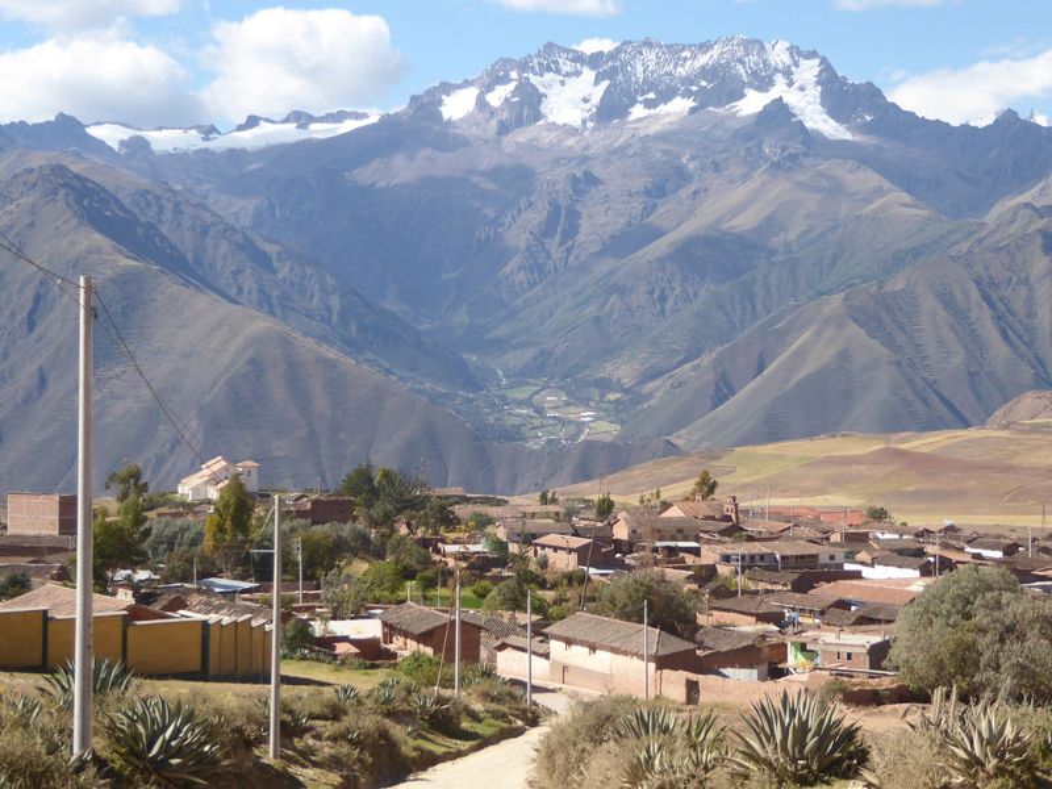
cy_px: 394
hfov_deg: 23.0
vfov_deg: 17.4
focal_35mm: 85
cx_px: 526
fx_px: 2583
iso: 80
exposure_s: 1/320
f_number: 4.7
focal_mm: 14.1
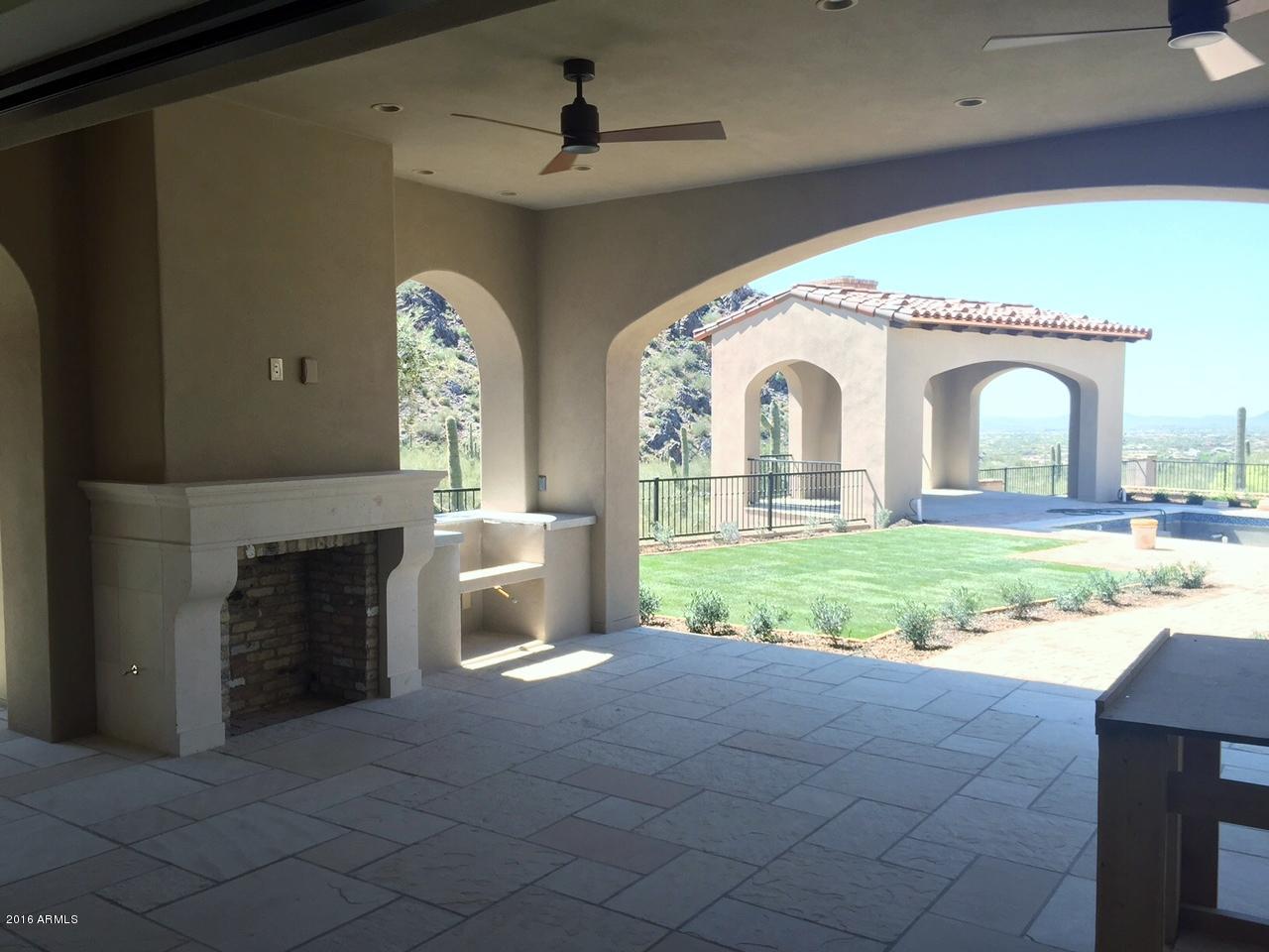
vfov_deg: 48.2
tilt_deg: -3.6
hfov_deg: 61.7
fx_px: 1063
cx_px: 634
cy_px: 476
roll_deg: -0.5
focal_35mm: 29
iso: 32
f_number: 2.2
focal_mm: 4.15
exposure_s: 1/309
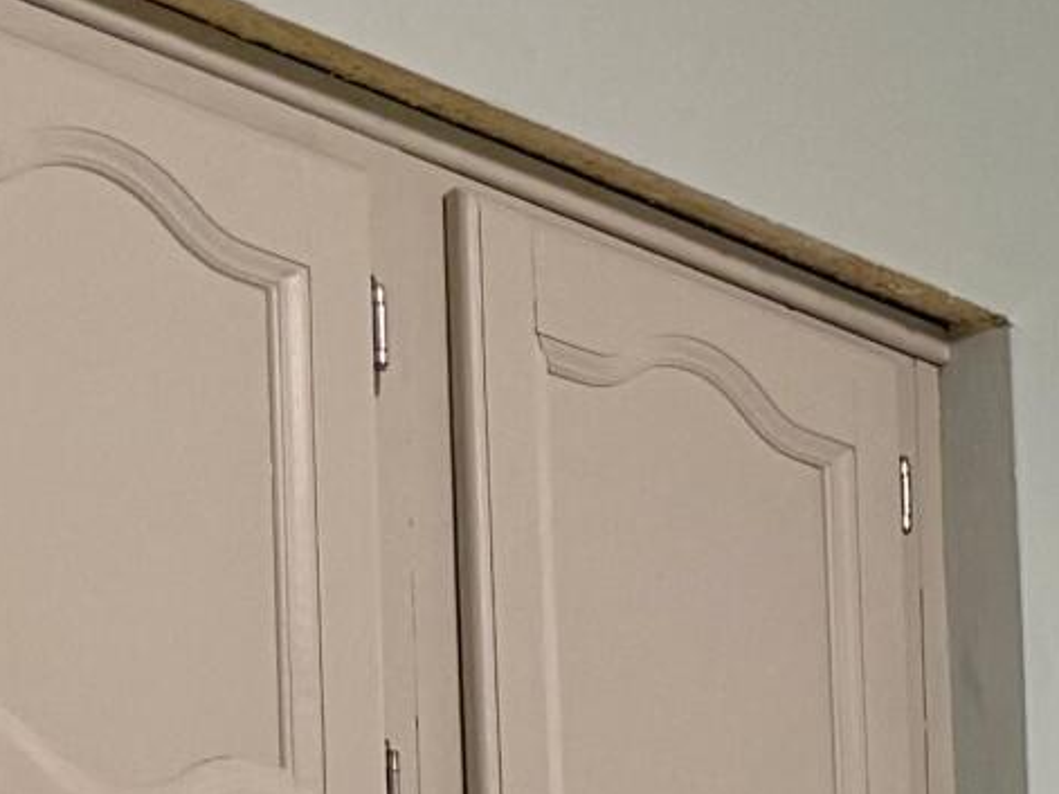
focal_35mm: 153
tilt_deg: -2.3
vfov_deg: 8.7
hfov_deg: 10.2
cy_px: 2004
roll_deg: +1.5
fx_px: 4680
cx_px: 2966
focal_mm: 6.76
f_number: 1.78
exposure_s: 1/60
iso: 160
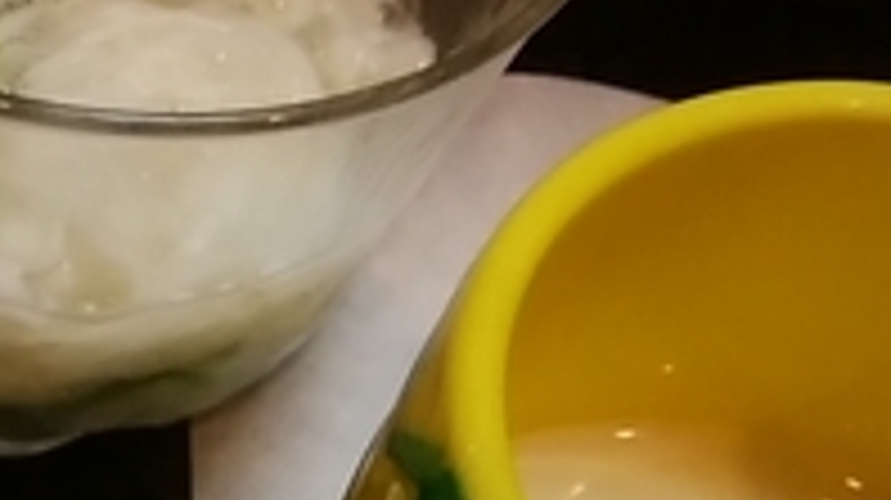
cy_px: 712
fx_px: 2290
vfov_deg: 12.0
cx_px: -446
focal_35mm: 97
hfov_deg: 19.3
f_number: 2
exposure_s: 1/25
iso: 100
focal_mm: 3
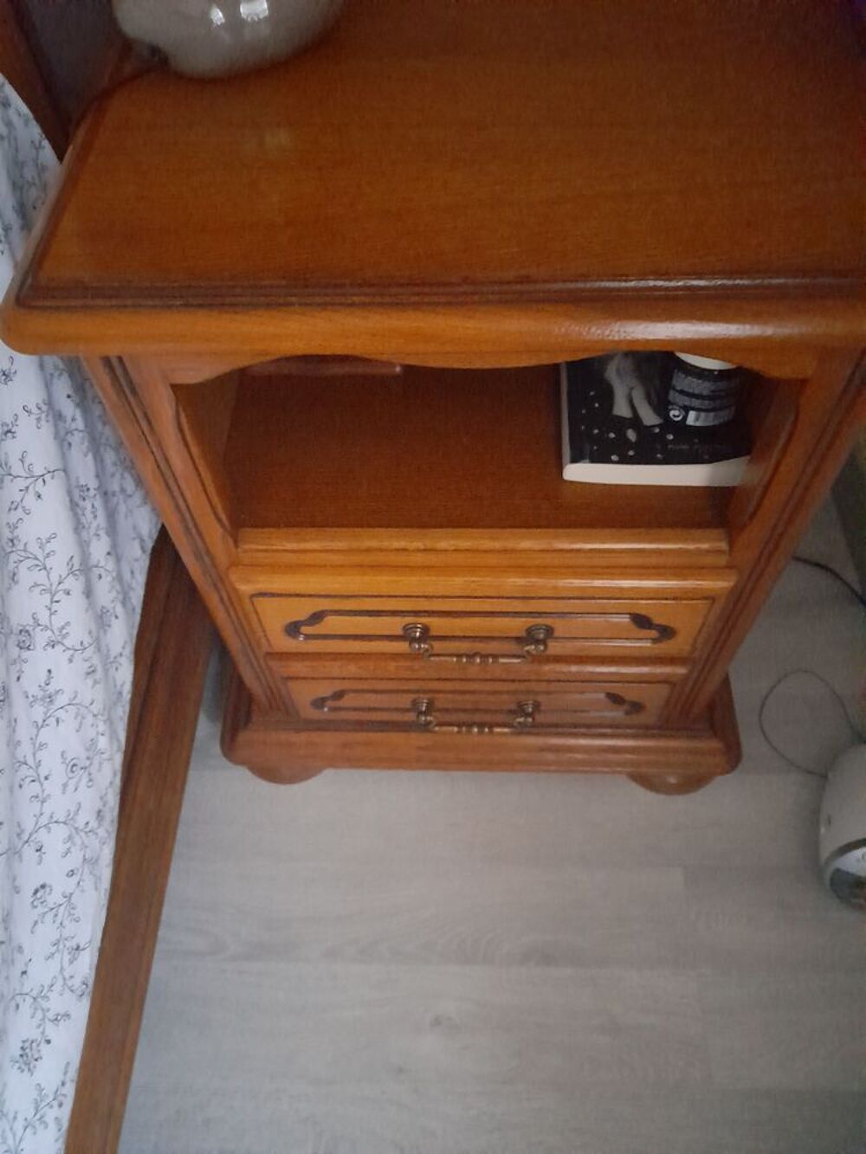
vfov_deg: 69.4
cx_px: 433
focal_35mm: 25
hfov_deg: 54.9
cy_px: 577
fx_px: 834
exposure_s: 1/10
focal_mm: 4.6
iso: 2000
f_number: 2
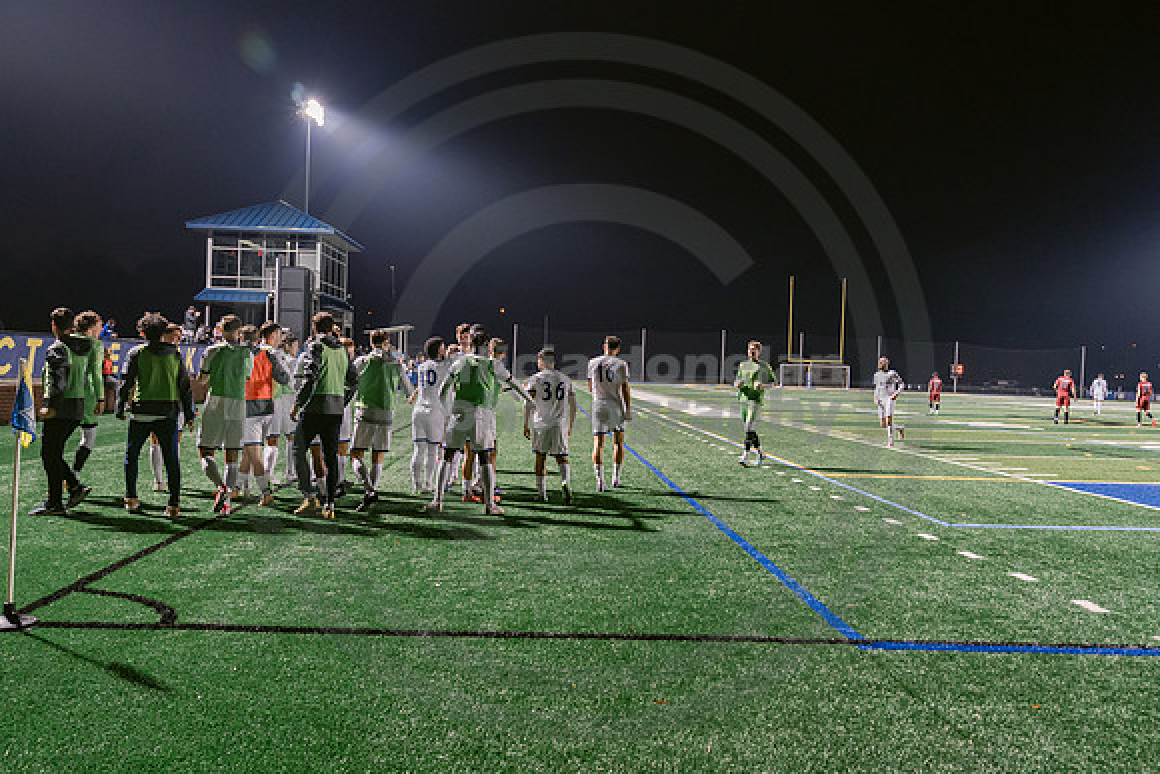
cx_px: 580
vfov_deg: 41.1
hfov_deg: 58.7
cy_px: 387
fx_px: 1031
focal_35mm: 32
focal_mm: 32
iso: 2500
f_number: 4.5
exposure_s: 1/100
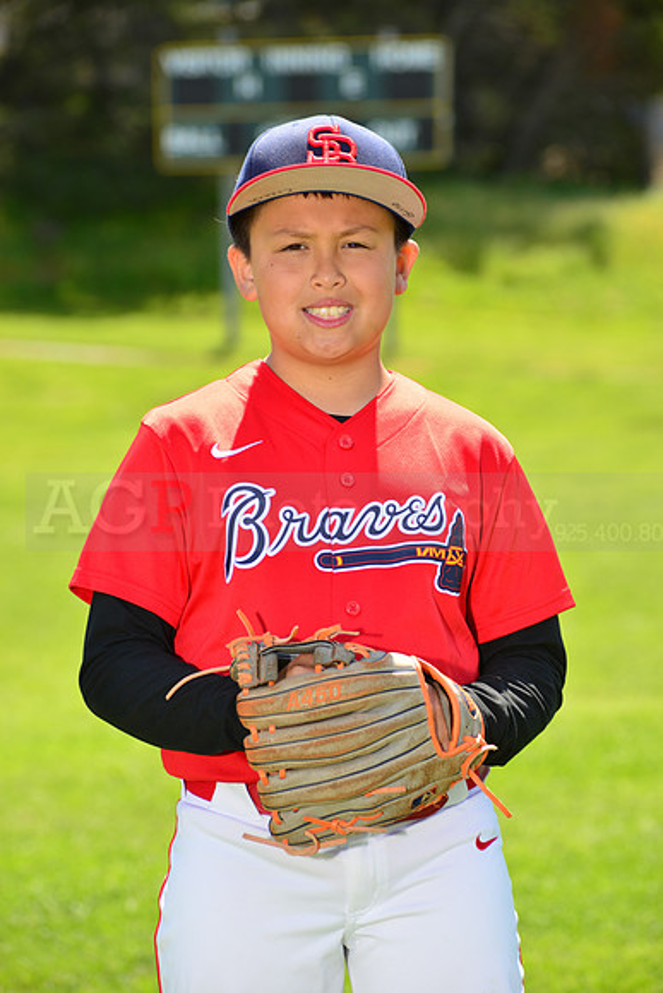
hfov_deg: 8.6
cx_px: 332
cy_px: 496
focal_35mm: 160
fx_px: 4417
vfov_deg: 12.8
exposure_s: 1/250
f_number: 8
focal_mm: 160
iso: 200
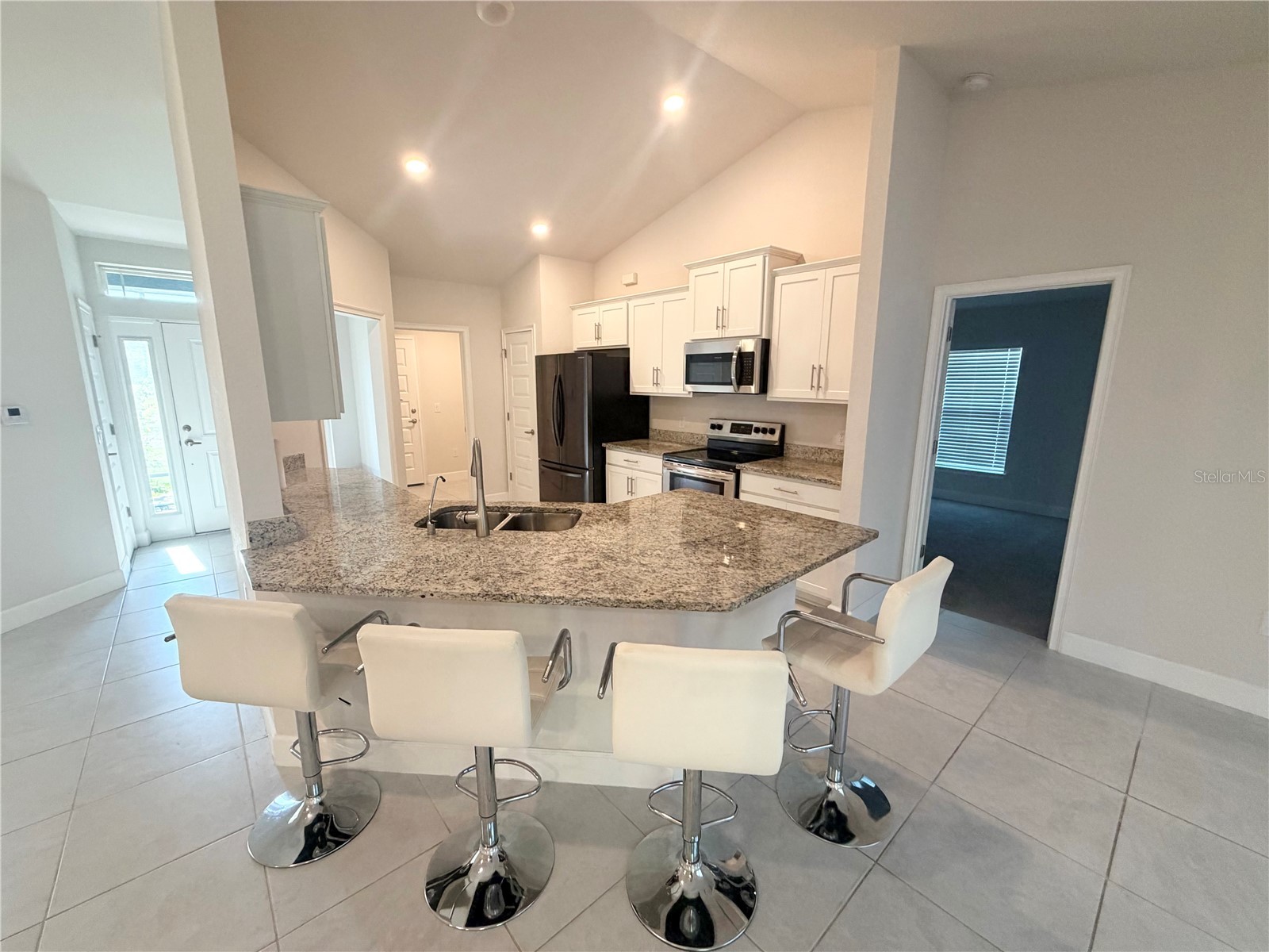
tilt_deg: -9.4
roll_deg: +0.5
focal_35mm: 14
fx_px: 513
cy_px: 476
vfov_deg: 85.7
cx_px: 634
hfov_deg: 102.1
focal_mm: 2.22
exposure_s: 1/60
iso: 250
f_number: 2.2
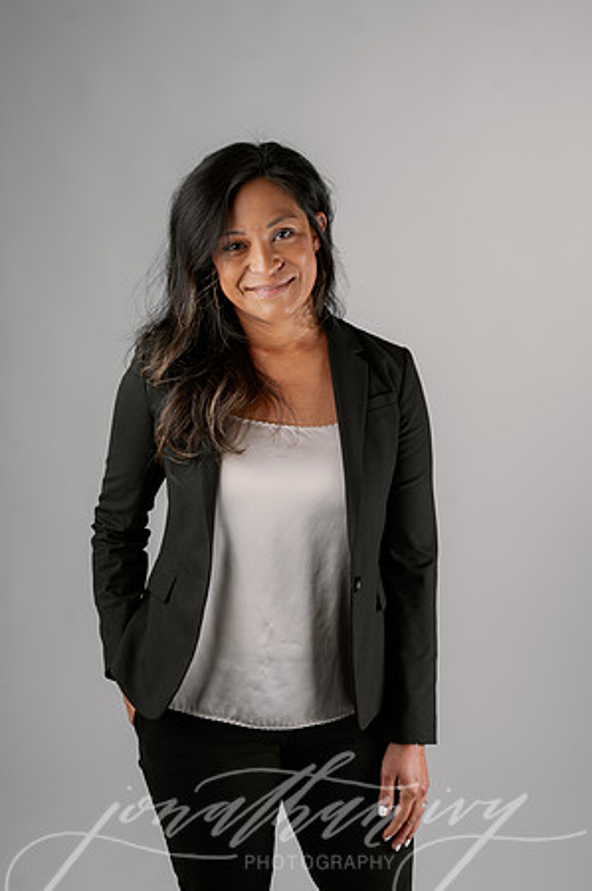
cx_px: 296
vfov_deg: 39.6
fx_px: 1236
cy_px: 446
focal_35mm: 50
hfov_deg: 26.9
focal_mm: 50
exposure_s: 1/200
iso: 100
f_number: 5
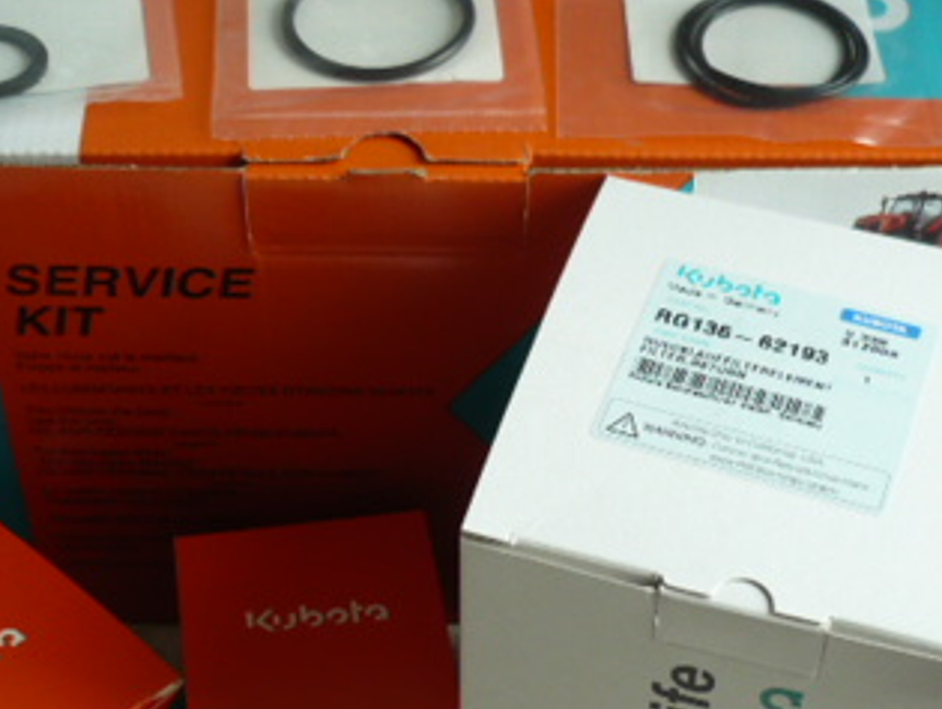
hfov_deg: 27.4
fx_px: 1934
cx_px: 452
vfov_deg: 20.7
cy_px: 422
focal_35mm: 71
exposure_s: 1/30
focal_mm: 5.8
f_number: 2.8
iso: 160
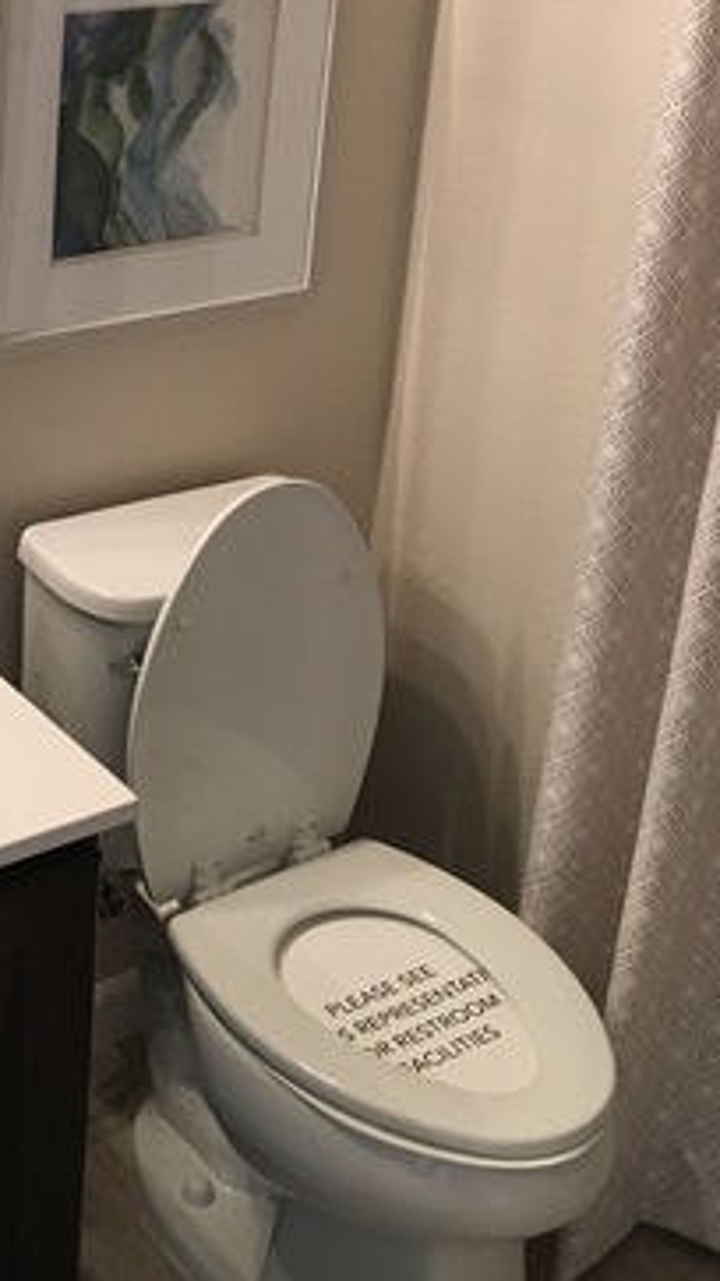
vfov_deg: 34.9
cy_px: 259
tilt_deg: -18.2
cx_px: 102
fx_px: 1970
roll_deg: -3.4
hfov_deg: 20.4
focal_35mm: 58
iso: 125
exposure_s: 1/30
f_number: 2.2
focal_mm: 4.15
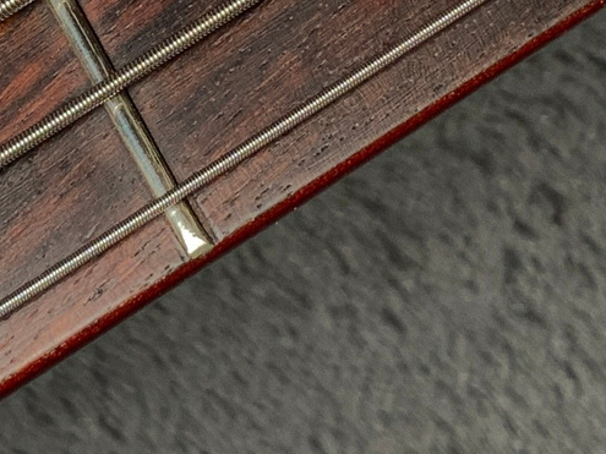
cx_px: 168
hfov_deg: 13.1
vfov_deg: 9.8
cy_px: -60
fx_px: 2625
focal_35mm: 150
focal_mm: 3
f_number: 1.8
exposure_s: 1/104
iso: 25
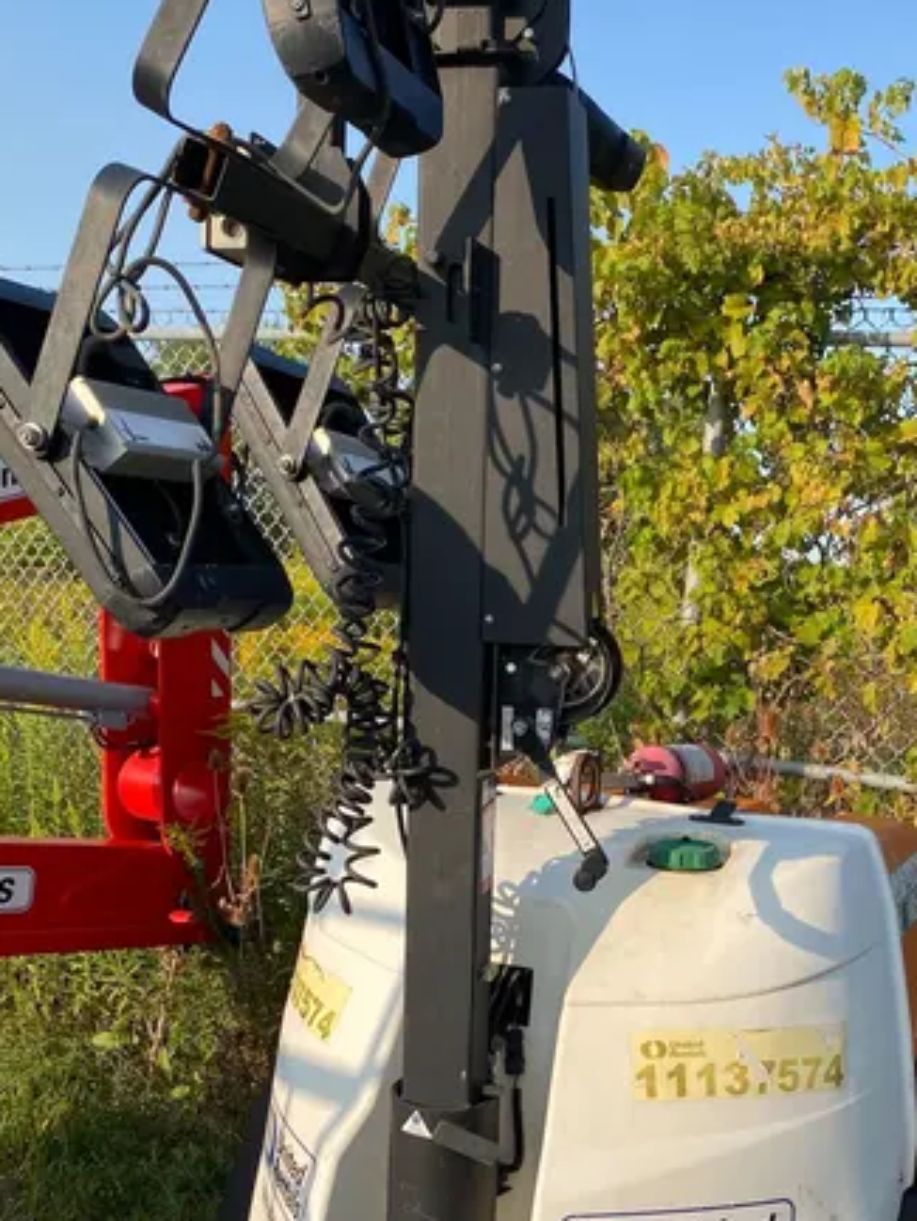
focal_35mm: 44
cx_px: 519
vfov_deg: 42.0
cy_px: 870
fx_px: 1553
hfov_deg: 32.8
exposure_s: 1/1182
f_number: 1.8
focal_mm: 4.25
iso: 32
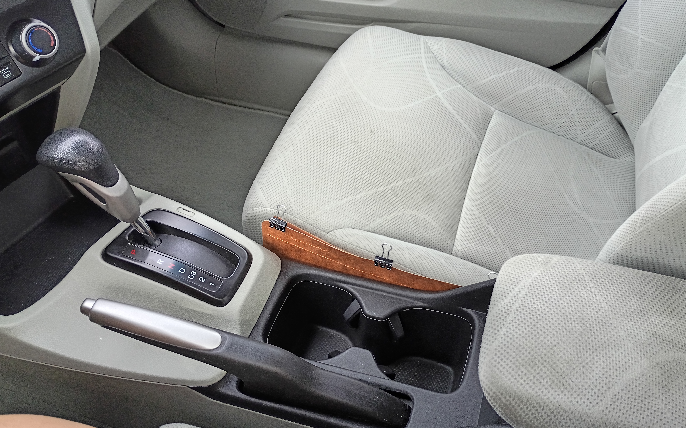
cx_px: 344
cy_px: 188
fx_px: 580
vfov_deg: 40.5
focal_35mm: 31
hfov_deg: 61.2
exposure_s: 1/120
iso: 201
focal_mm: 4.27
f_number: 1.8
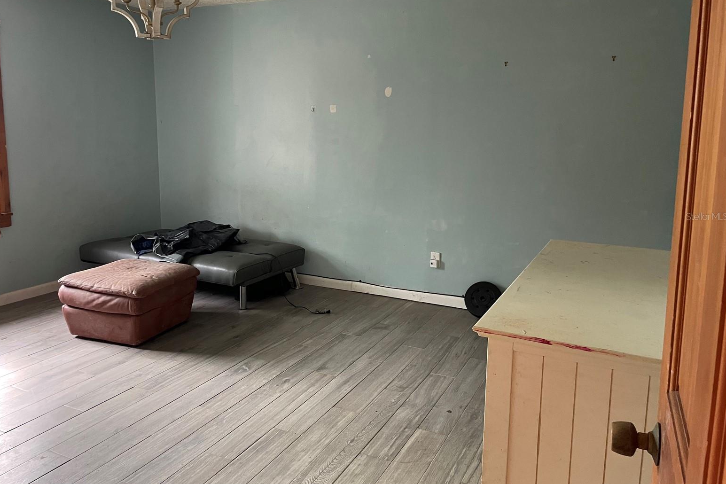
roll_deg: -0.7
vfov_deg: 46.3
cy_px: 216
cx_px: 354
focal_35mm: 28
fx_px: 565
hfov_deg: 65.5
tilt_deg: -8.8
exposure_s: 1/60
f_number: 1.6
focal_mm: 4.2
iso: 200
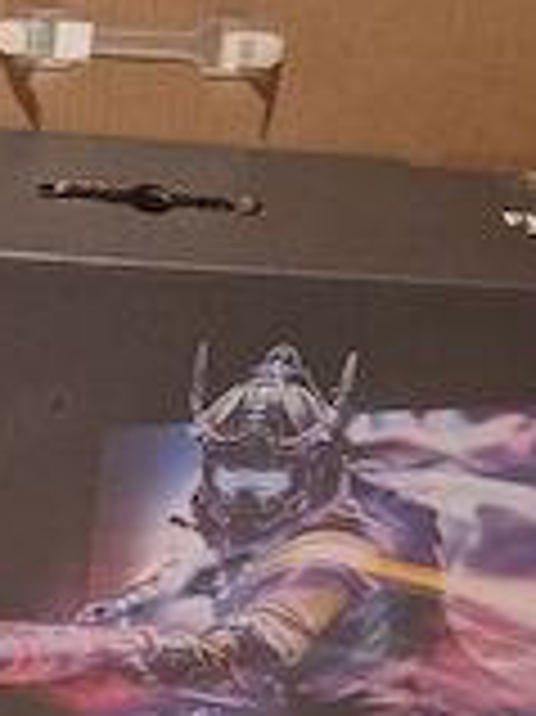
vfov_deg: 32.7
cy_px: 527
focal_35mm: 58
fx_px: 1199
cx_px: 41
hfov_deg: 24.4
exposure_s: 1/25
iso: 640
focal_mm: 5.4
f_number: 1.8
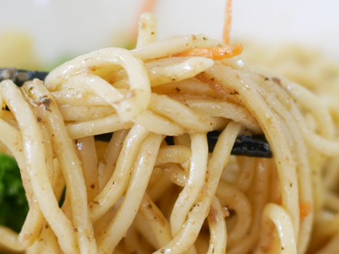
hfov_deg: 28.9
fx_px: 656
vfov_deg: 21.8
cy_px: 172
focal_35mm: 67
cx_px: 205
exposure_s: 1/125
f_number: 1.7
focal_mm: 15
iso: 200
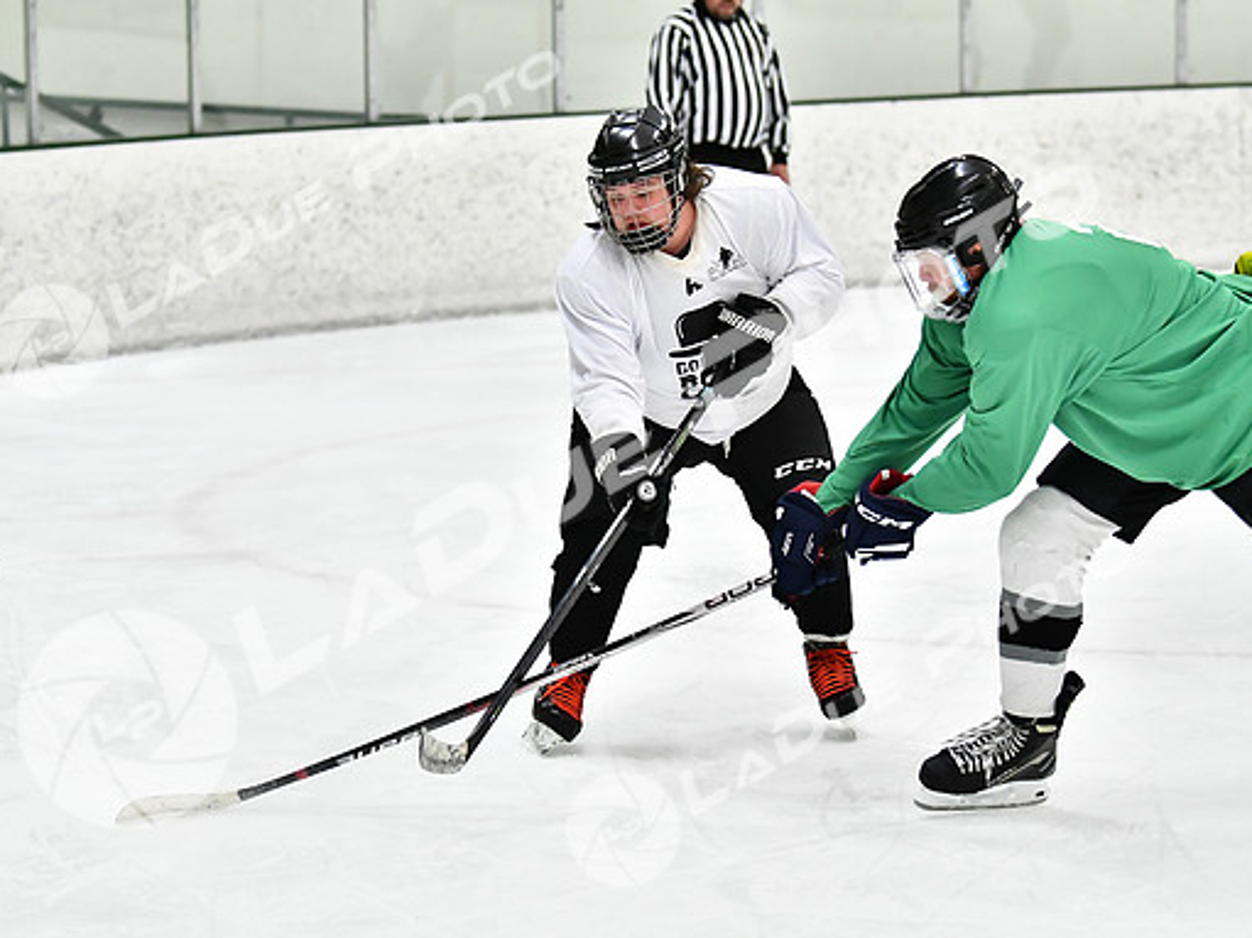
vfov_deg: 8.9
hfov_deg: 11.8
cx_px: 561
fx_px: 6039
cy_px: 469
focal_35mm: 167
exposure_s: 1/1250
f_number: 2.8
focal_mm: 102
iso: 5000
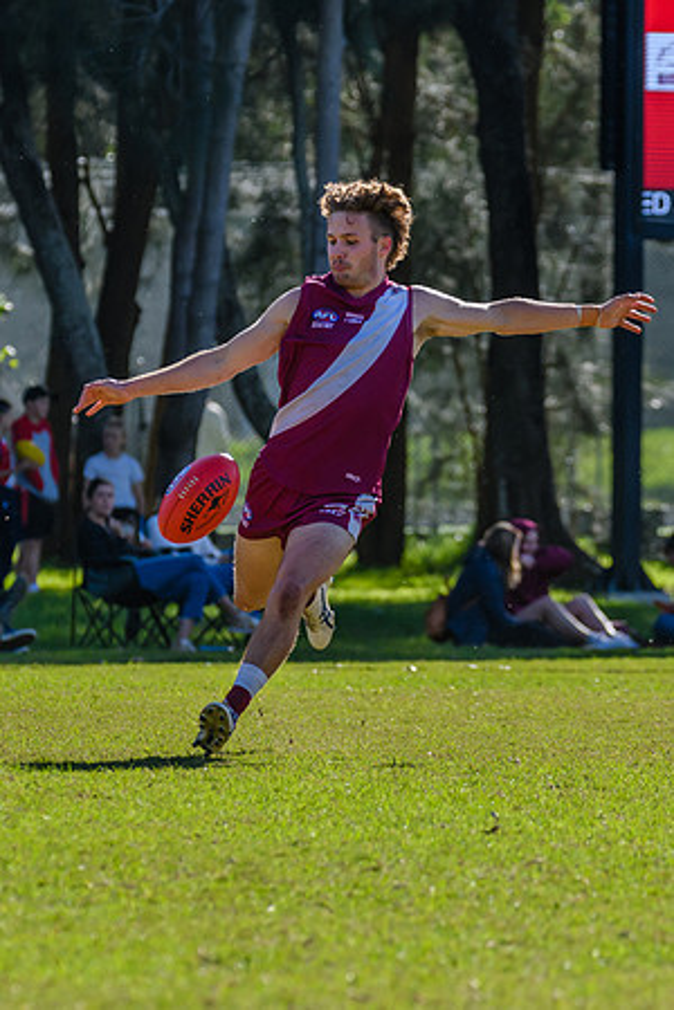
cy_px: 530
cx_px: 432
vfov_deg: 4.2
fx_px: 13646
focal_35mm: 486
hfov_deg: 2.8
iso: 800
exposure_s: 1/1600
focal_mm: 240
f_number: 6.3
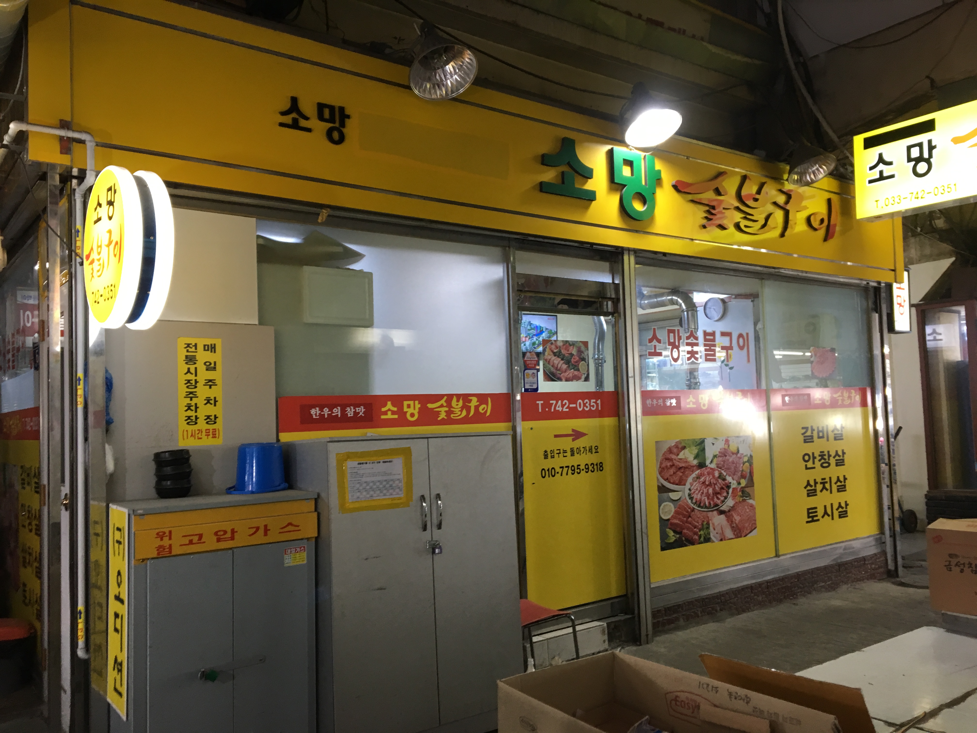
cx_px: 488
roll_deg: +2.1
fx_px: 818
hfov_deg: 61.7
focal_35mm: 29
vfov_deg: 48.2
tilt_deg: +3.7
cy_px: 366
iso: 80
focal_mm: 4.15
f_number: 2.2
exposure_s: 1/30
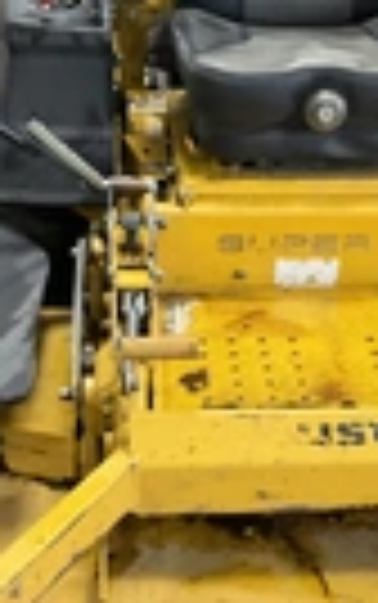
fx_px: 1513
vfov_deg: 22.5
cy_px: 333
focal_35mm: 92
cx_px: 302
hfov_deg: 14.2
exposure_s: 1/60
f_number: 1.8
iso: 250
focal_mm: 3
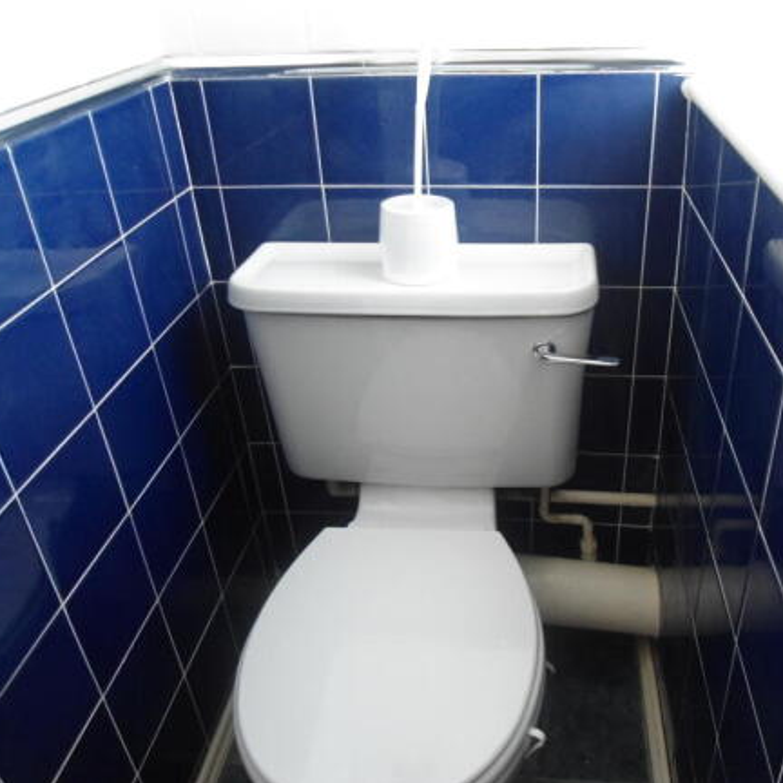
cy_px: 391
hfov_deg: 51.9
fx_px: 793
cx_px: 499
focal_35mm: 31
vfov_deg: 52.5
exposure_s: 1/30
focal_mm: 4.7
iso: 400
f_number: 2.8
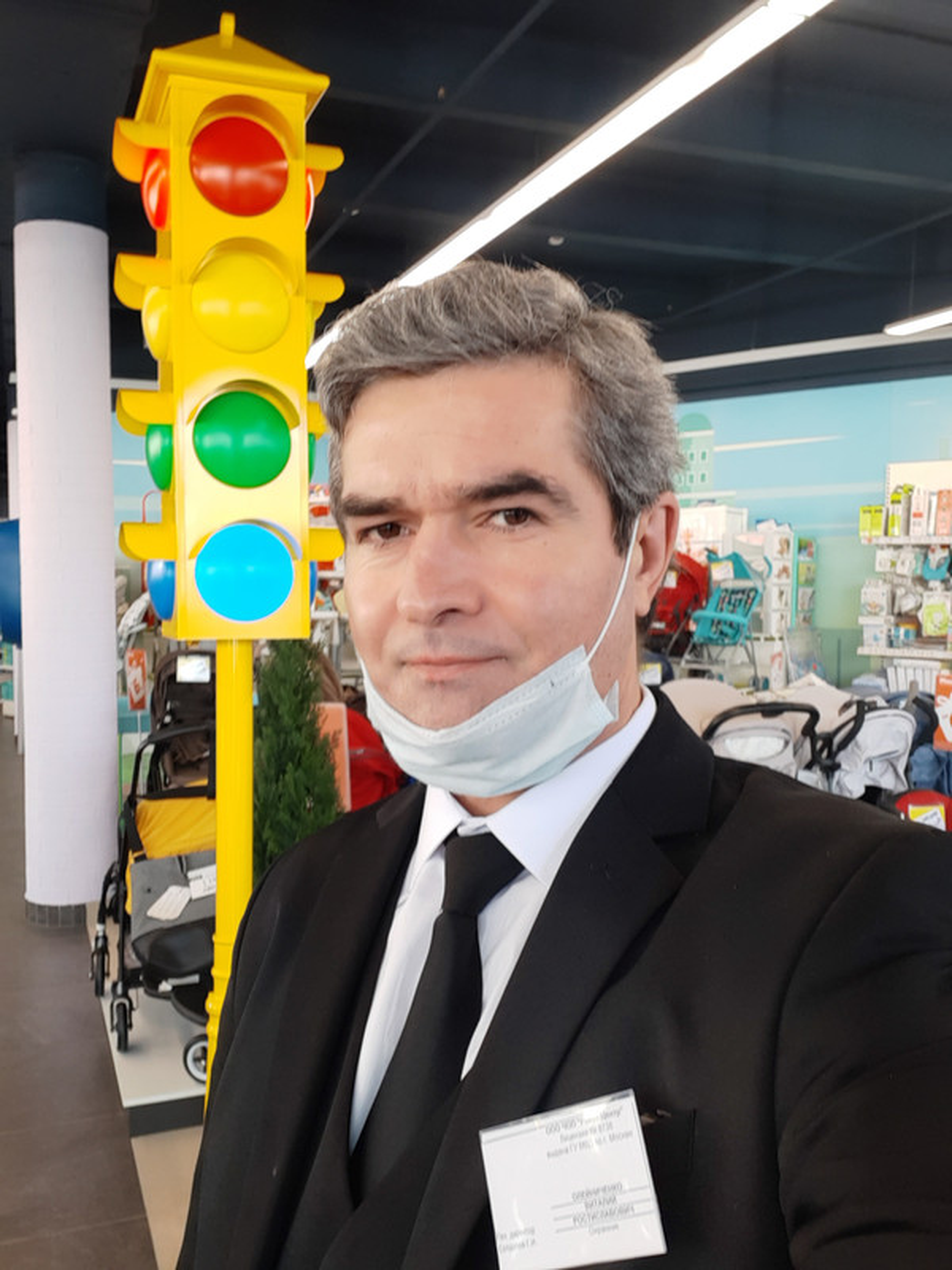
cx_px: 476
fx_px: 1137
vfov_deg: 58.4
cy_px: 635
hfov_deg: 45.4
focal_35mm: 31
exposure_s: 1/50
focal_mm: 3.75
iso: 50
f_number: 2
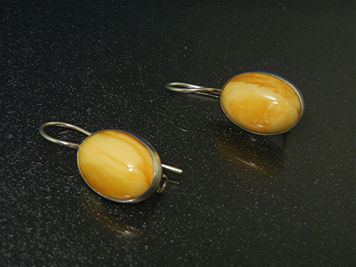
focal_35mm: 59
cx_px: 178
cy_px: 134
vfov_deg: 24.8
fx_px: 607
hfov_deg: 32.7
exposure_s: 1/30
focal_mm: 10.6
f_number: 8
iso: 507
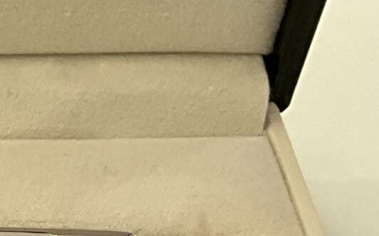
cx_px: -319
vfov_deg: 8.4
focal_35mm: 148
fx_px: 1528
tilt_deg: -50.1
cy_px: 452
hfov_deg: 12.8
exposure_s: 1/120
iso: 64
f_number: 1.8
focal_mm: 3
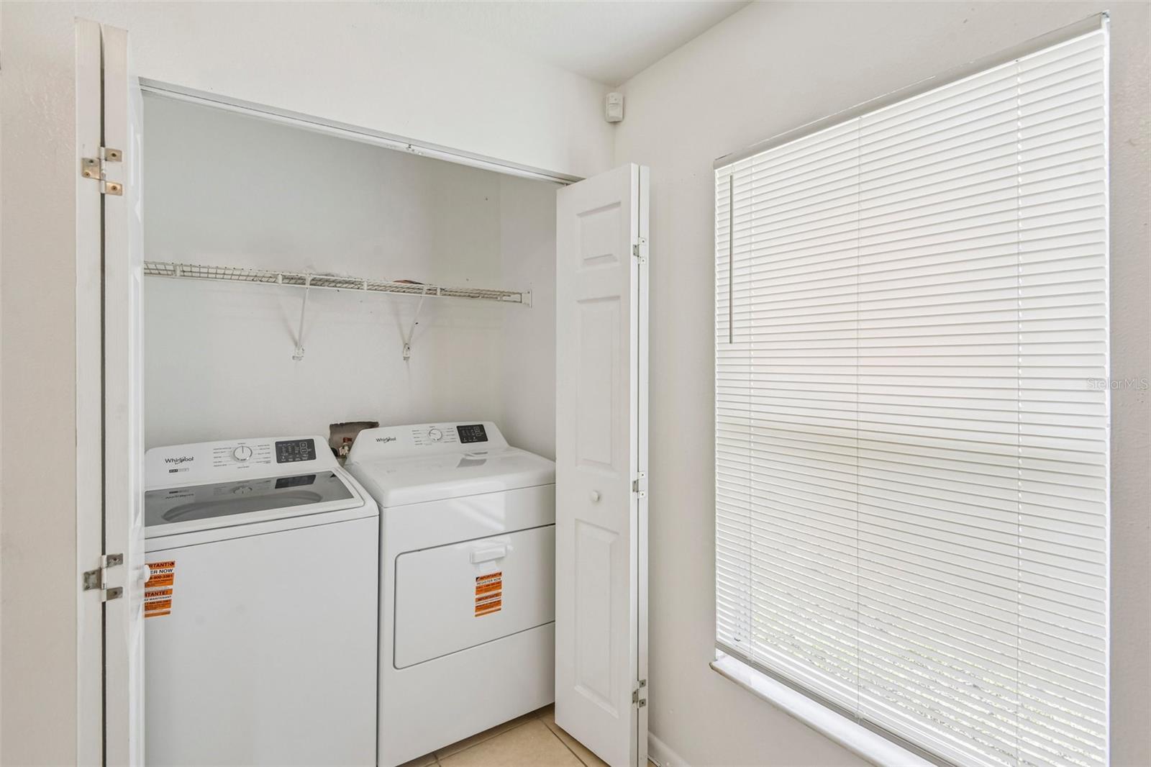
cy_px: 384
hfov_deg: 96.7
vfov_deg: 73.7
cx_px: 576
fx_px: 511
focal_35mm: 16
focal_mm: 16
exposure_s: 1/100
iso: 400
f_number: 8
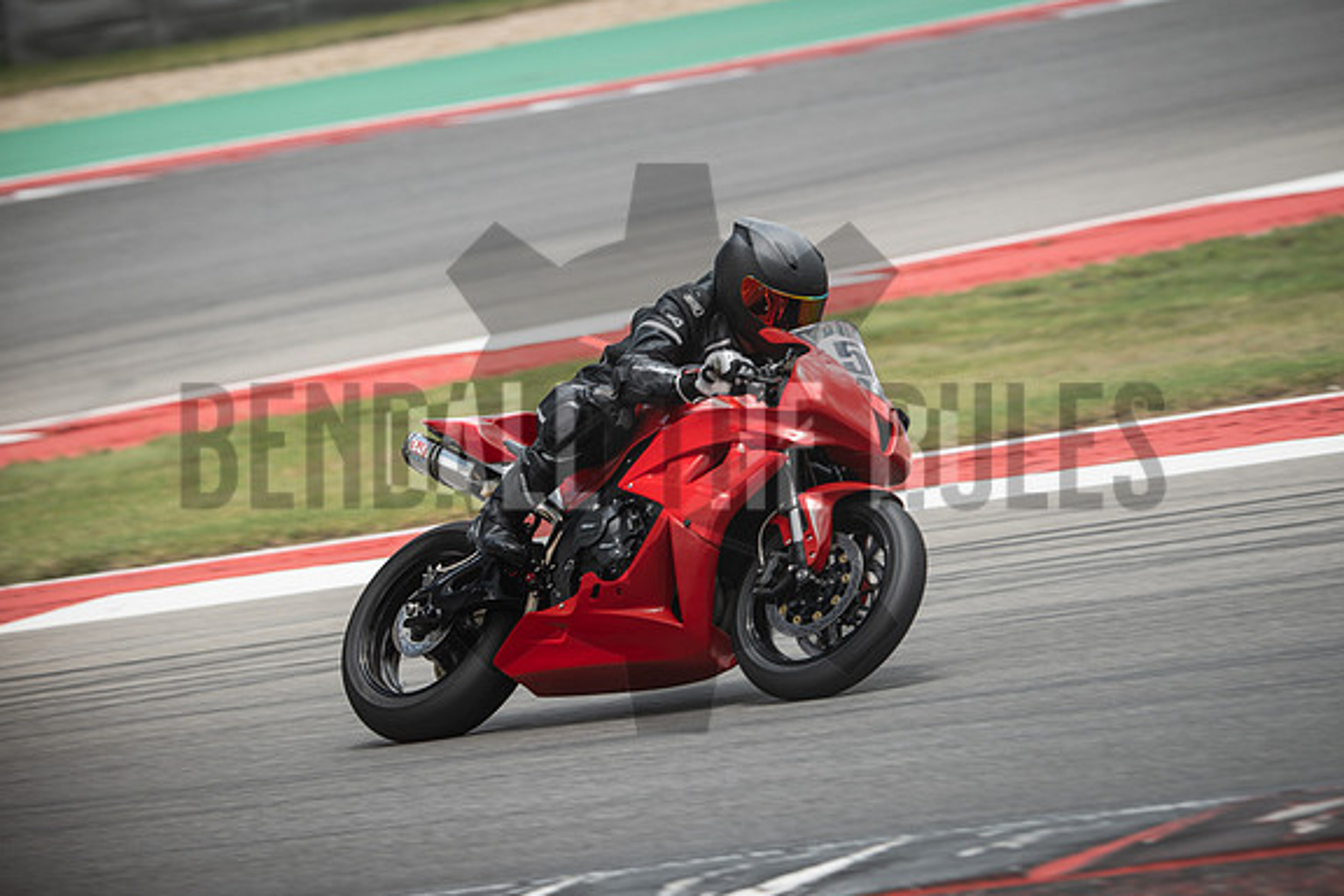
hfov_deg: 6.8
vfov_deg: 4.6
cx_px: 672
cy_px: 449
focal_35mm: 302
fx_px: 11274
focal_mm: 200
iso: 125
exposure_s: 1/400
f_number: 4
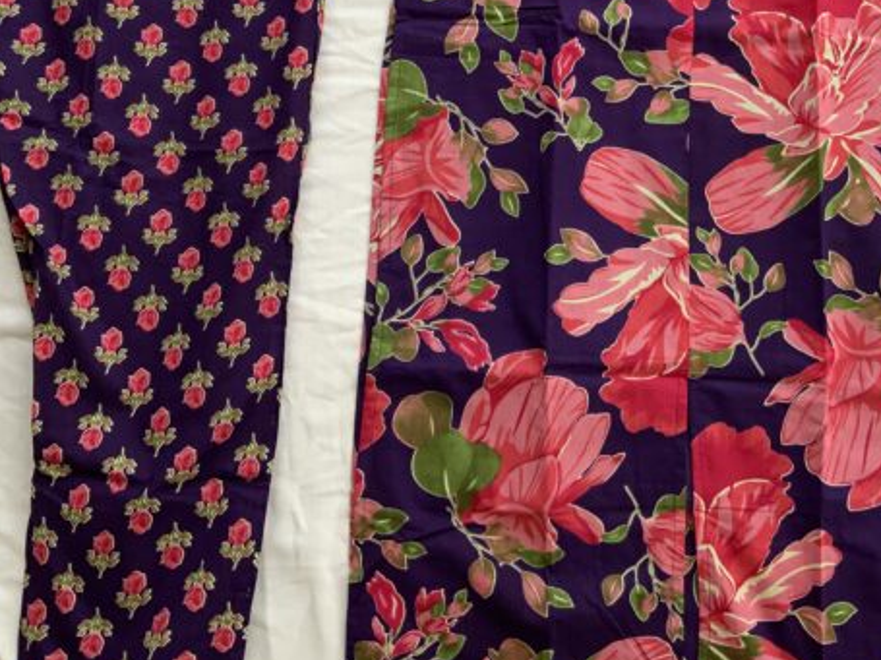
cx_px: 517
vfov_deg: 27.3
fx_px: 1298
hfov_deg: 37.4
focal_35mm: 51
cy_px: 37
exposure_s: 1/344
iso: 16
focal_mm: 3
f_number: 1.8
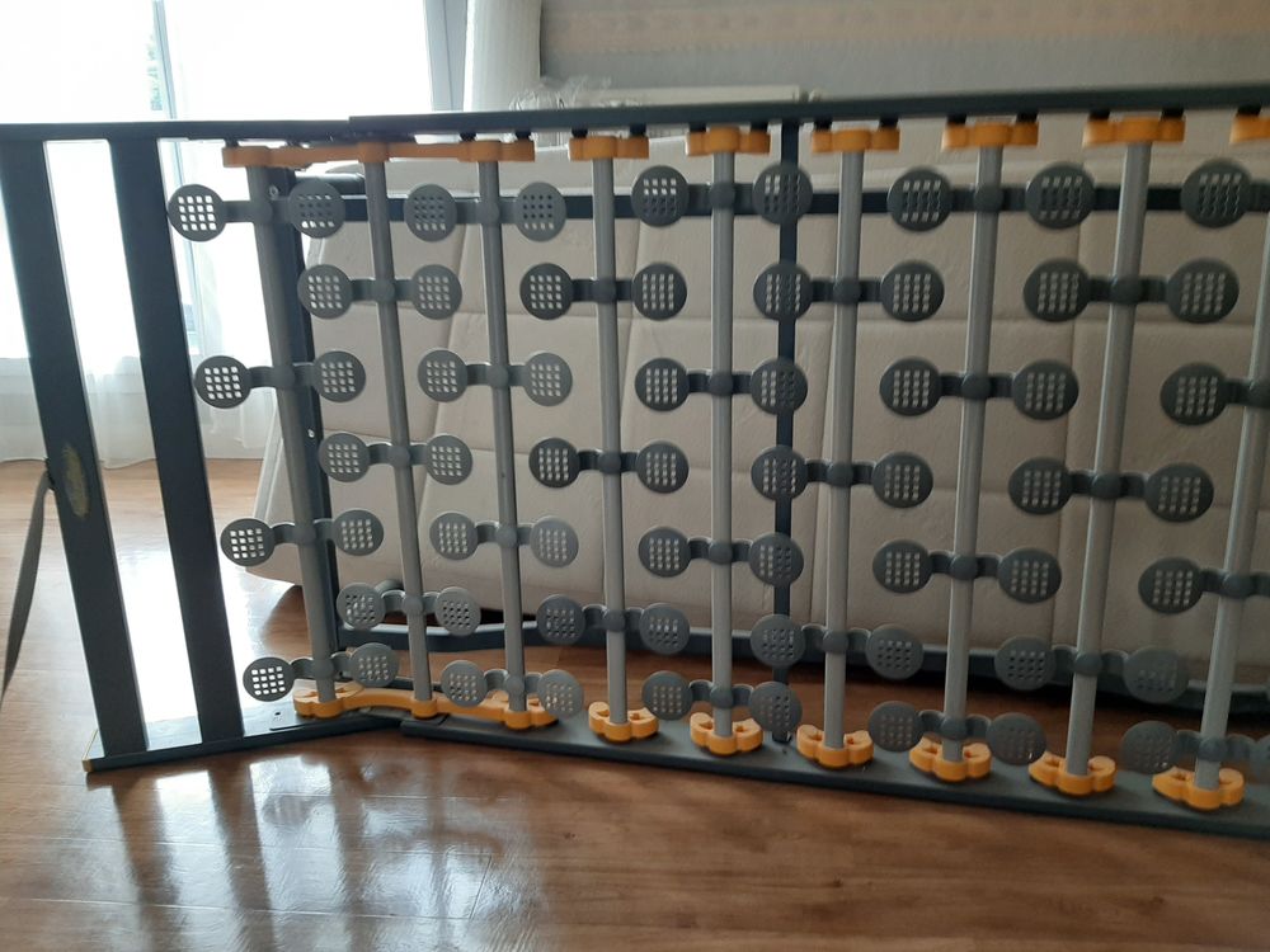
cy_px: 476
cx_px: 635
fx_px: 954
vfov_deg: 53.1
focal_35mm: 26
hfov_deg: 67.3
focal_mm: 3.93
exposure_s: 1/50
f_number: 1.7
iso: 100
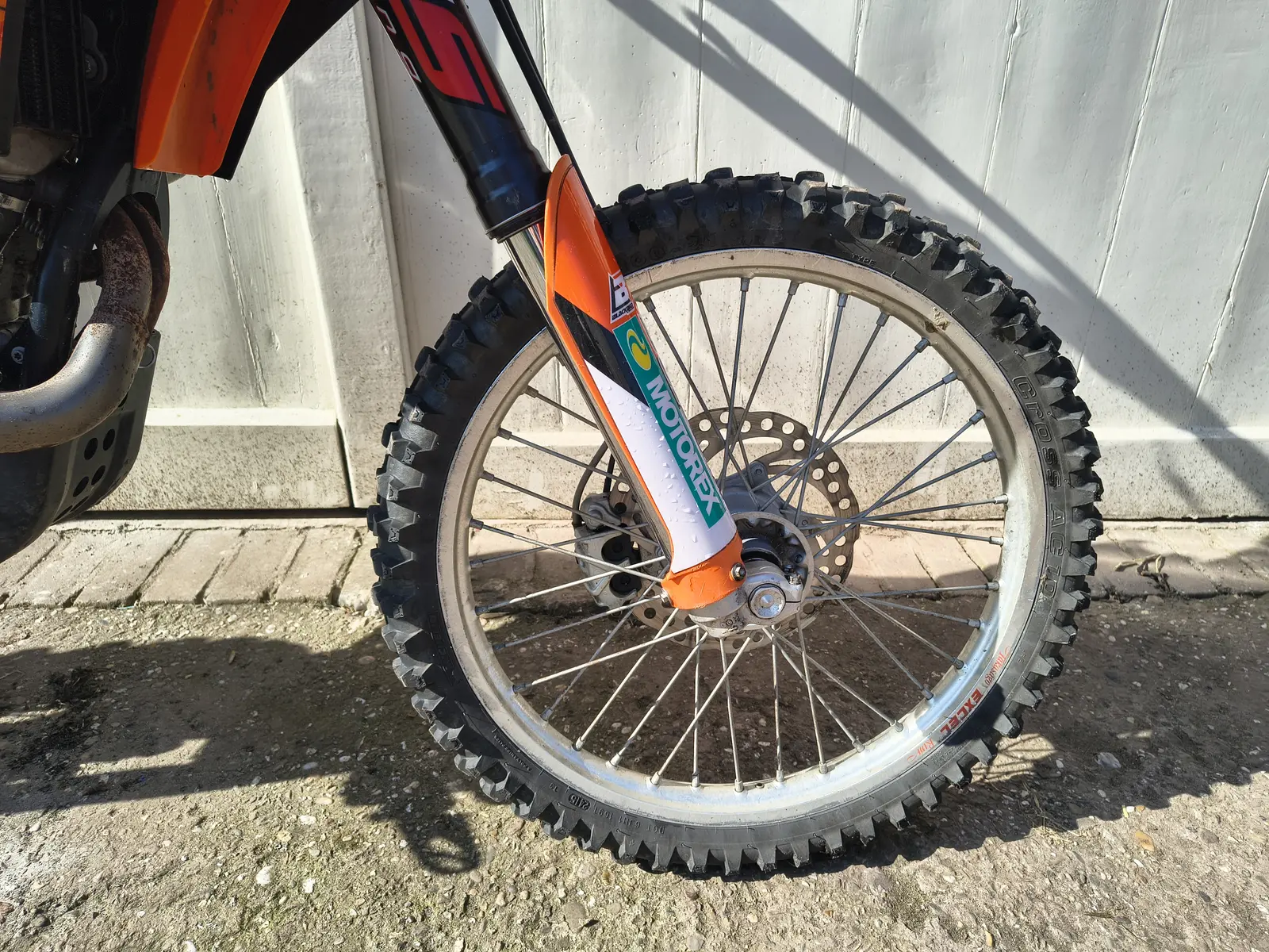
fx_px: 880
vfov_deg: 56.8
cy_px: 476
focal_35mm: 24
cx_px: 634
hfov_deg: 71.6
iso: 101
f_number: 1.8
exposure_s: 1/1166
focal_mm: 5.56
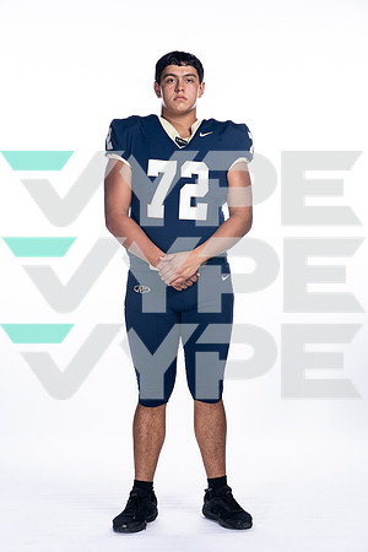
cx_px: 184
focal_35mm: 97
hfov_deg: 14.1
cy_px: 276
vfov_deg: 21.0
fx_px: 1487
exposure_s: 1/250
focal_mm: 97
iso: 250
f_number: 8
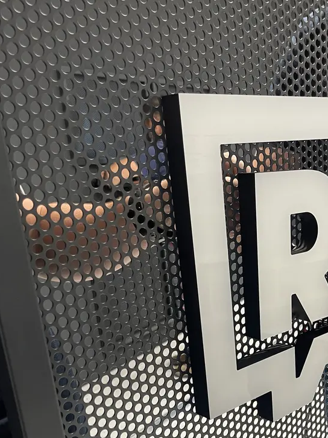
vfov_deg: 42.1
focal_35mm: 43
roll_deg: +3.3
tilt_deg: -19.6
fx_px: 544
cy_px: 346
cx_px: 265
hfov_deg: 32.6
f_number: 1.6
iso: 160
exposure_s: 1/60
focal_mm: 5.1
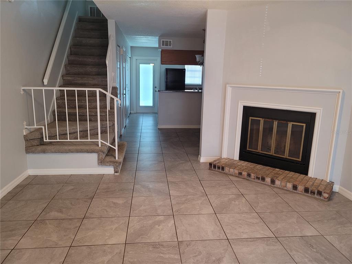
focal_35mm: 26
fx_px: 264
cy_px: 132
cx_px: 176
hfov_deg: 67.3
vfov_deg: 53.1
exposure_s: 1/40
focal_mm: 5.4
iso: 250
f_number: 1.8
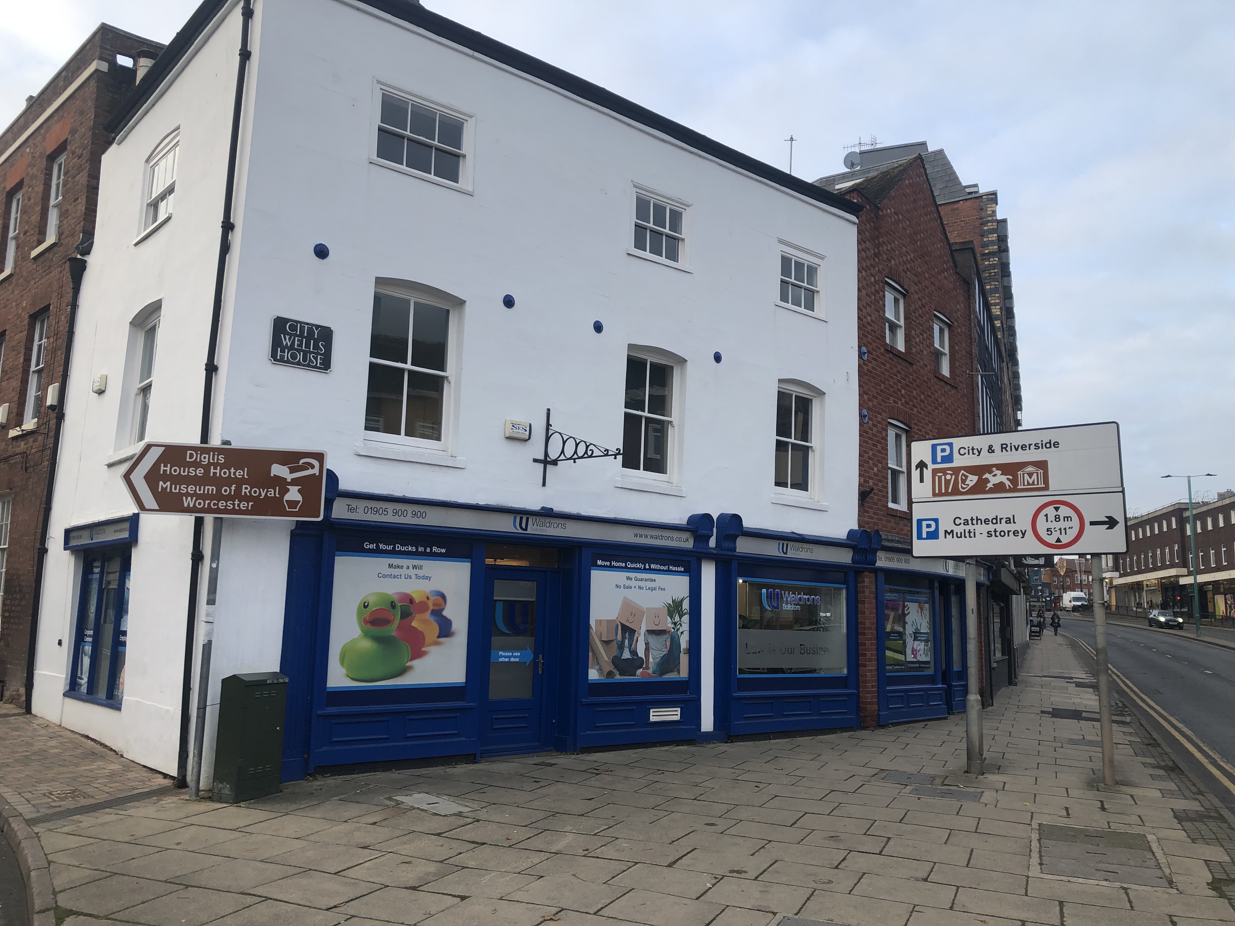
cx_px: 618
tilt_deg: +8.1
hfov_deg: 63.4
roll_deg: -1.1
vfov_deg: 49.7
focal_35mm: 28
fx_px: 999
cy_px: 463
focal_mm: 3.99
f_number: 1.8
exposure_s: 1/249
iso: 20
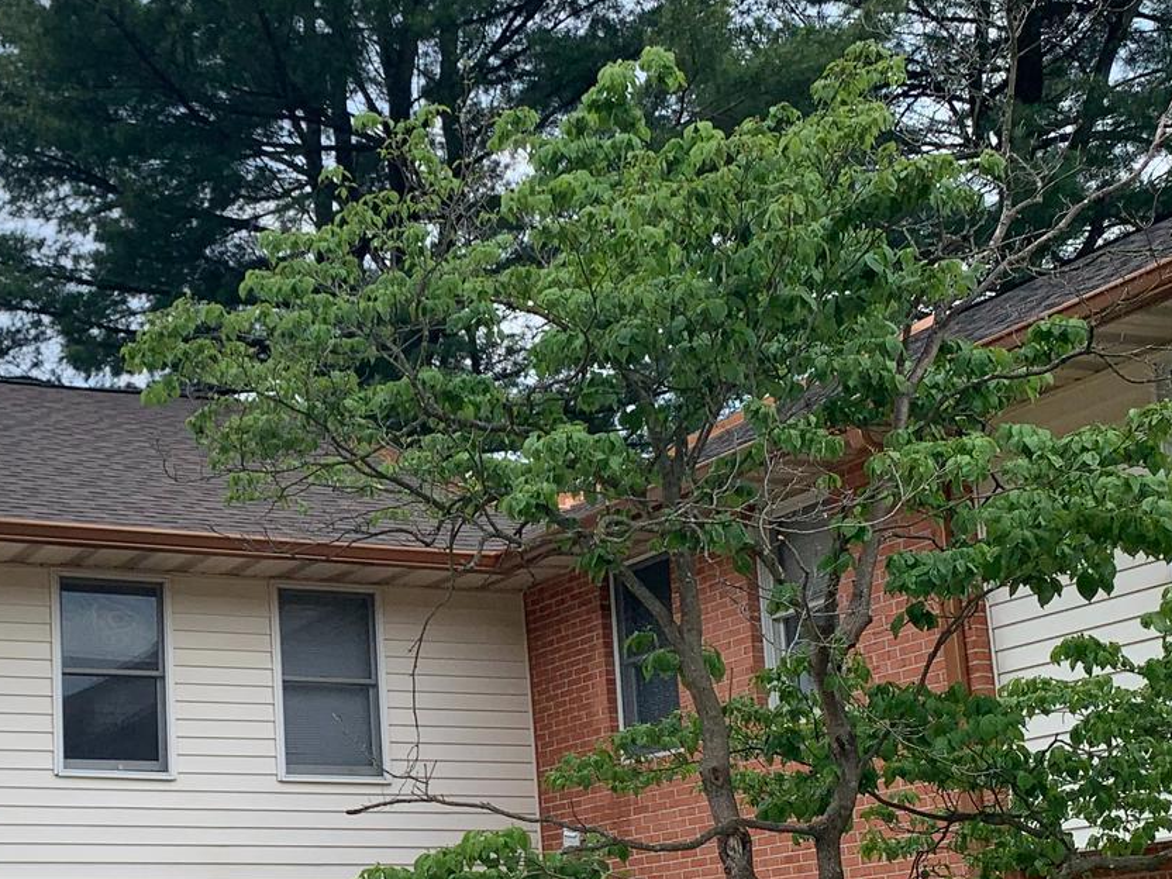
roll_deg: +1.5
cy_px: 600
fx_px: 2167
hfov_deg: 29.3
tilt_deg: +11.8
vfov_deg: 22.8
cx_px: 162
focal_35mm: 64
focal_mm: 4.25
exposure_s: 1/1992
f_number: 1.8
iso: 25
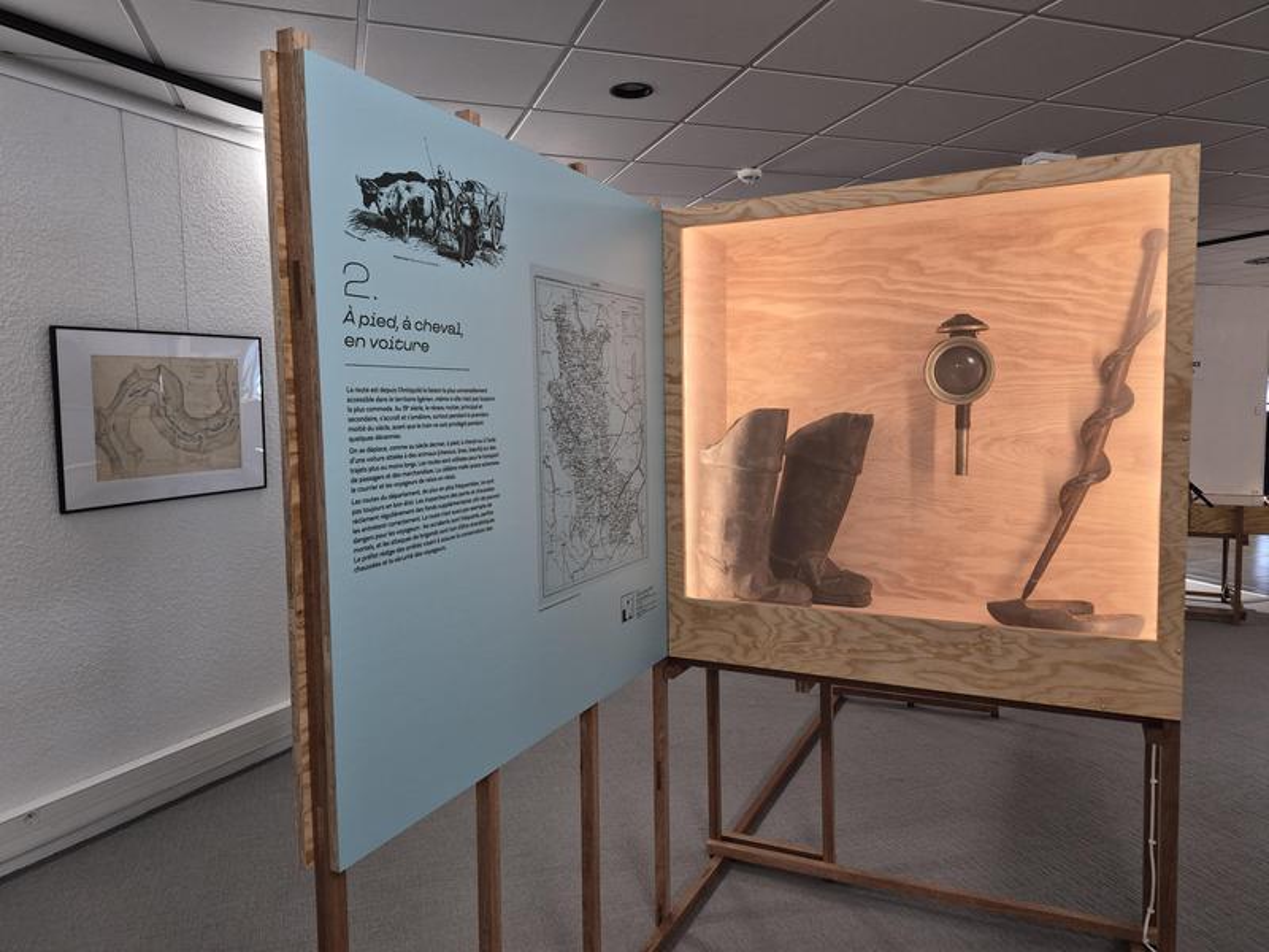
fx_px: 843
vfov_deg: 58.9
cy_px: 476
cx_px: 634
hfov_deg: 73.9
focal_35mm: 23
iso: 250
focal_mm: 5.4
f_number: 1.8
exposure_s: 1/92
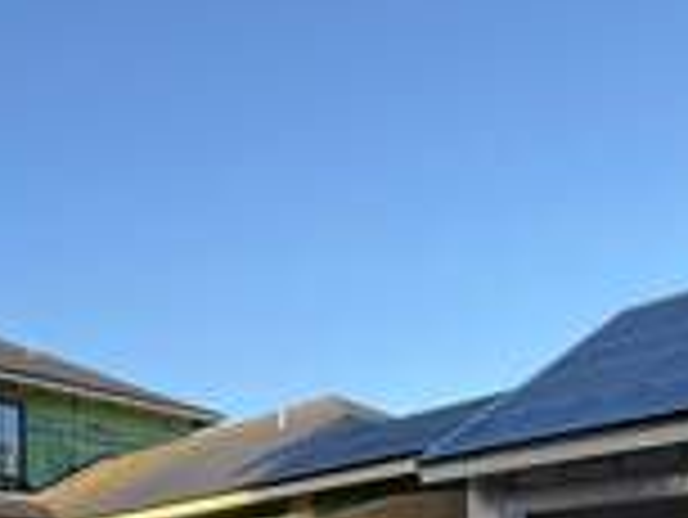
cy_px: 617
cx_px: 171
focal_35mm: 44
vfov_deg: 28.7
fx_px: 875
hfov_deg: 41.6
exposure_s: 1/274
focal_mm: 2.22
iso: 50
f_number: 2.2
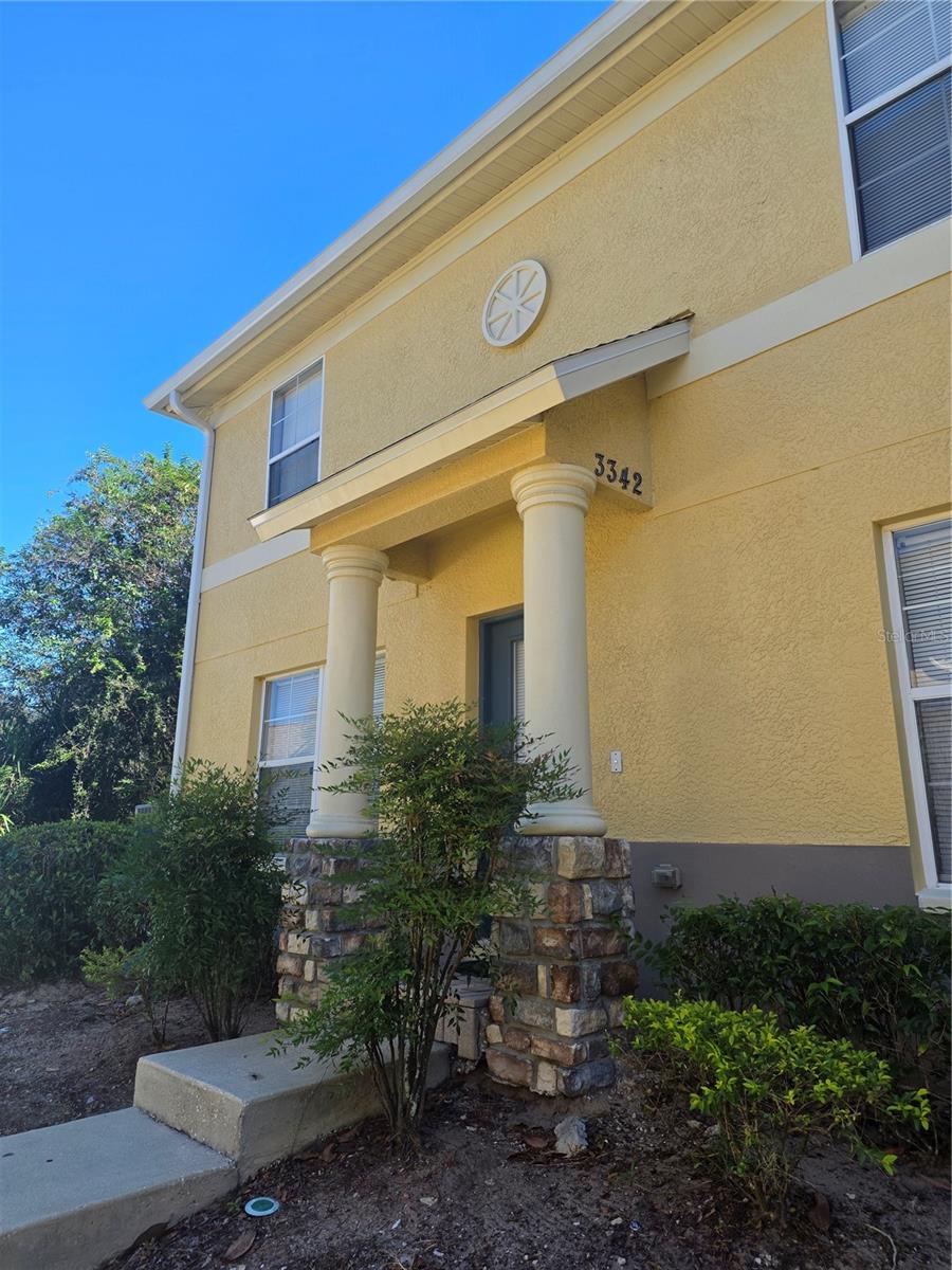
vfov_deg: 73.9
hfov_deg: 58.9
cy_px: 635
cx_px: 476
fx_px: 843
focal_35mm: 23
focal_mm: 6.25
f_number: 1.7
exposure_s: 1/1248
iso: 80
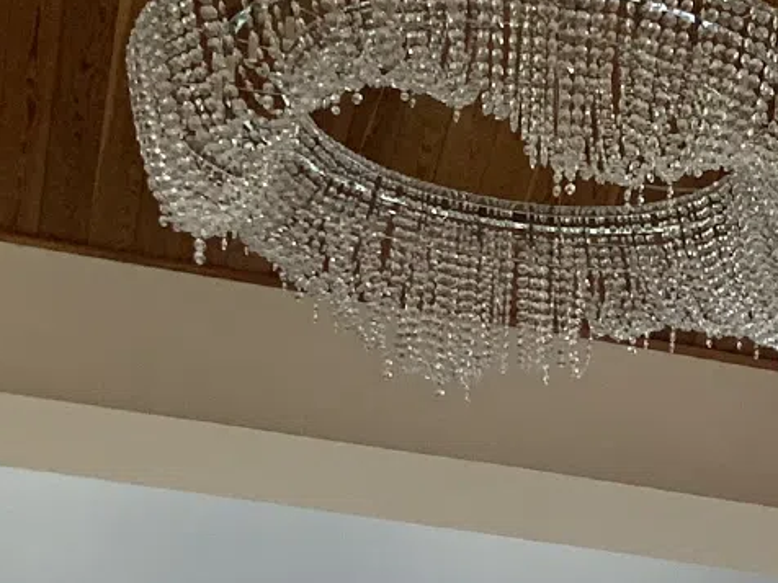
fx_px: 2944
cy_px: 1257
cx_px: 1203
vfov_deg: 10.2
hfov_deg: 14.0
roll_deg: -0.5
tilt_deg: +3.8
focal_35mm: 131
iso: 100
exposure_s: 1/88
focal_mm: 4.25
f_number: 1.8
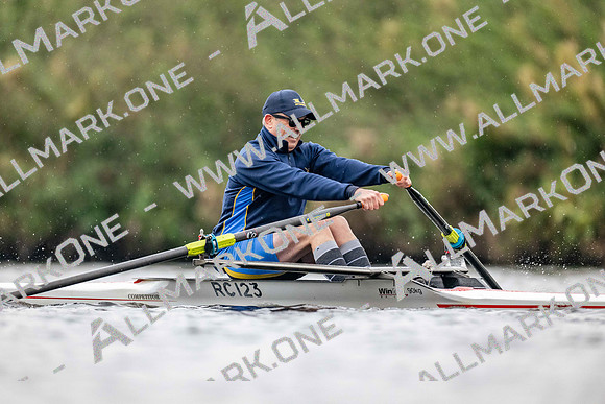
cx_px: 302
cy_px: 202
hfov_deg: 3.4
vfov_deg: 2.3
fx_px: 10085
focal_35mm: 600
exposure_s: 1/2500
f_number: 4
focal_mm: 600
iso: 4000
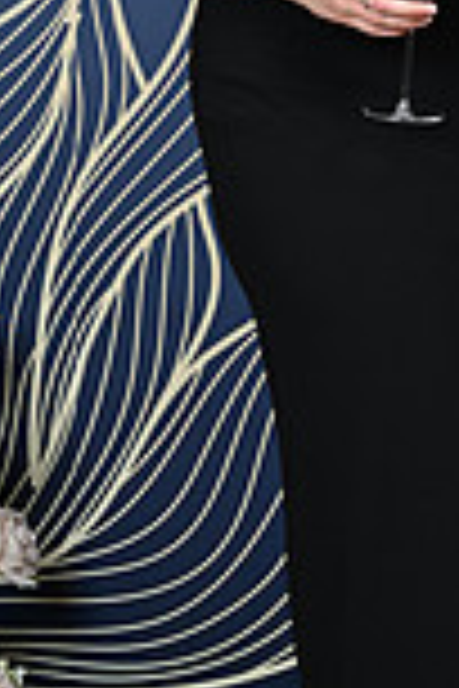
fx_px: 3844
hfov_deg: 6.8
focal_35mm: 201
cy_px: -49
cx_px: 569
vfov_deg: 10.1
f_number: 5.6
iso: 125
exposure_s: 1/125
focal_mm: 53
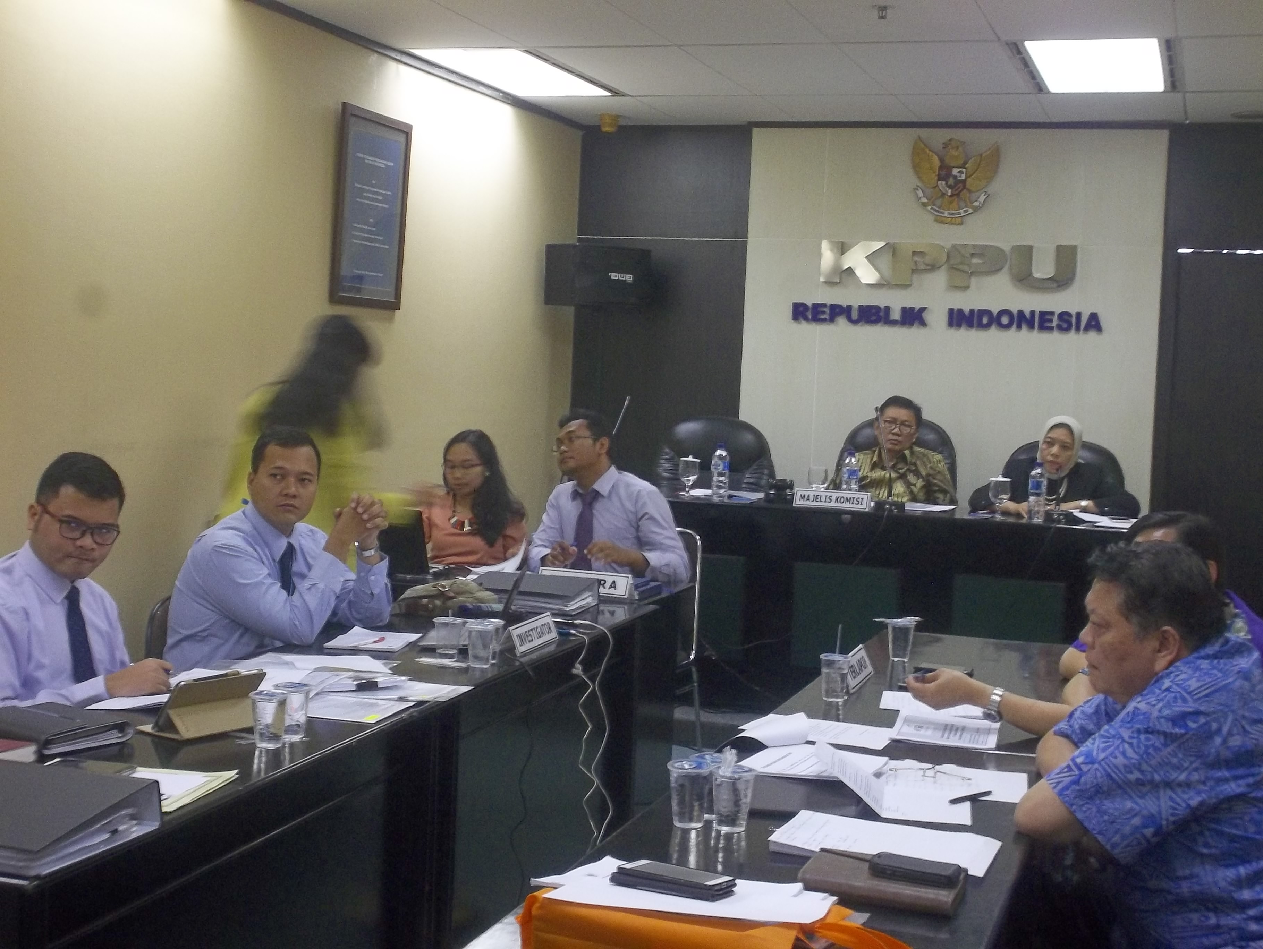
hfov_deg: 42.0
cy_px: 474
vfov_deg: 32.2
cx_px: 632
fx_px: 1643
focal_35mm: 45
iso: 172
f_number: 4.2
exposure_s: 1/8
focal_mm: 6.4
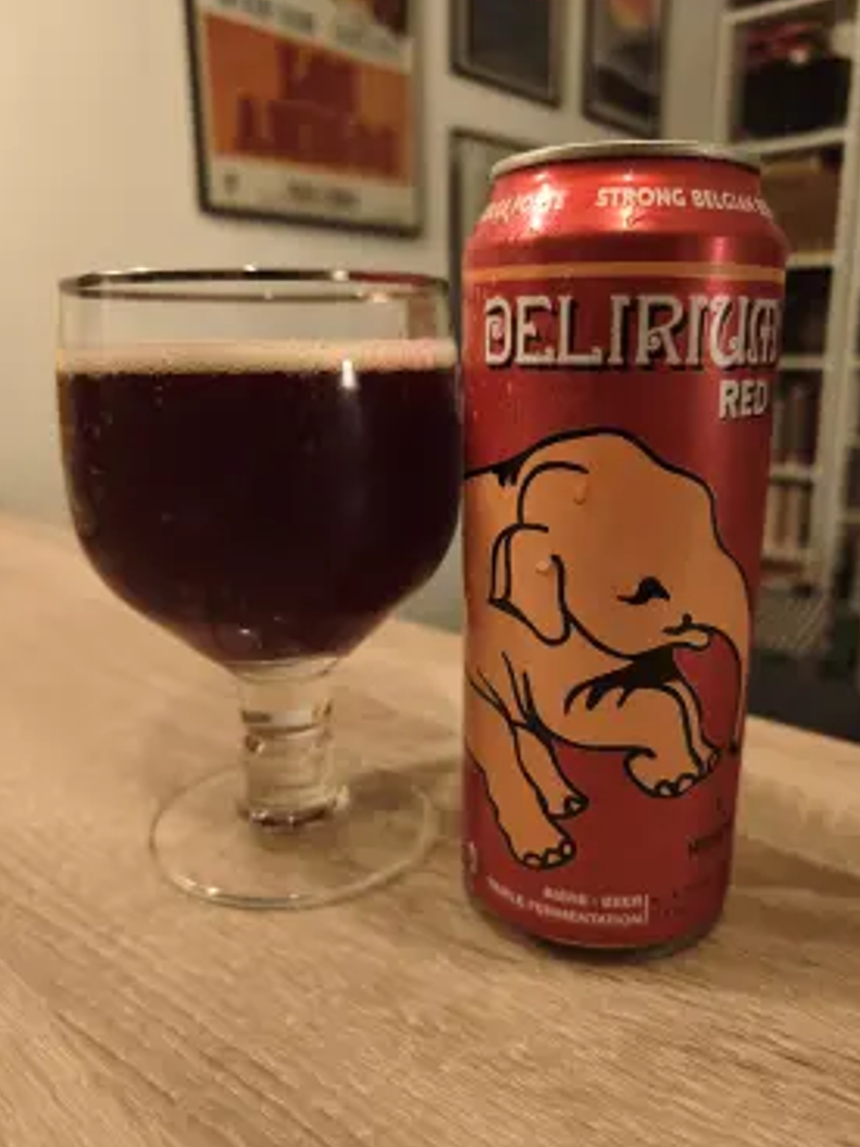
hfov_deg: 54.9
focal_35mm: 25
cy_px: 598
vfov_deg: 69.4
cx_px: 442
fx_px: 828
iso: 1600
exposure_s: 1/33.3
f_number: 1.7
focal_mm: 6.06
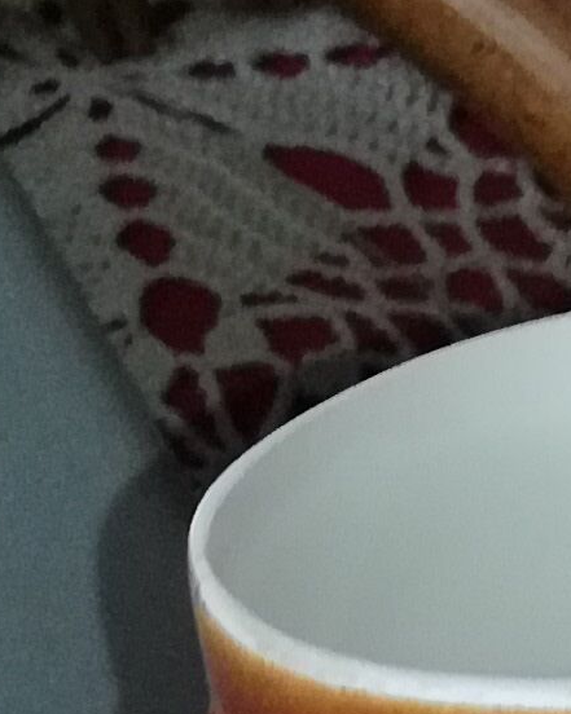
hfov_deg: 6.1
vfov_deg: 9.0
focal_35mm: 212
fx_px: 4482
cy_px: 949
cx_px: 2221
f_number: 2.2
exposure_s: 1/50
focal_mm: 3.83
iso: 160
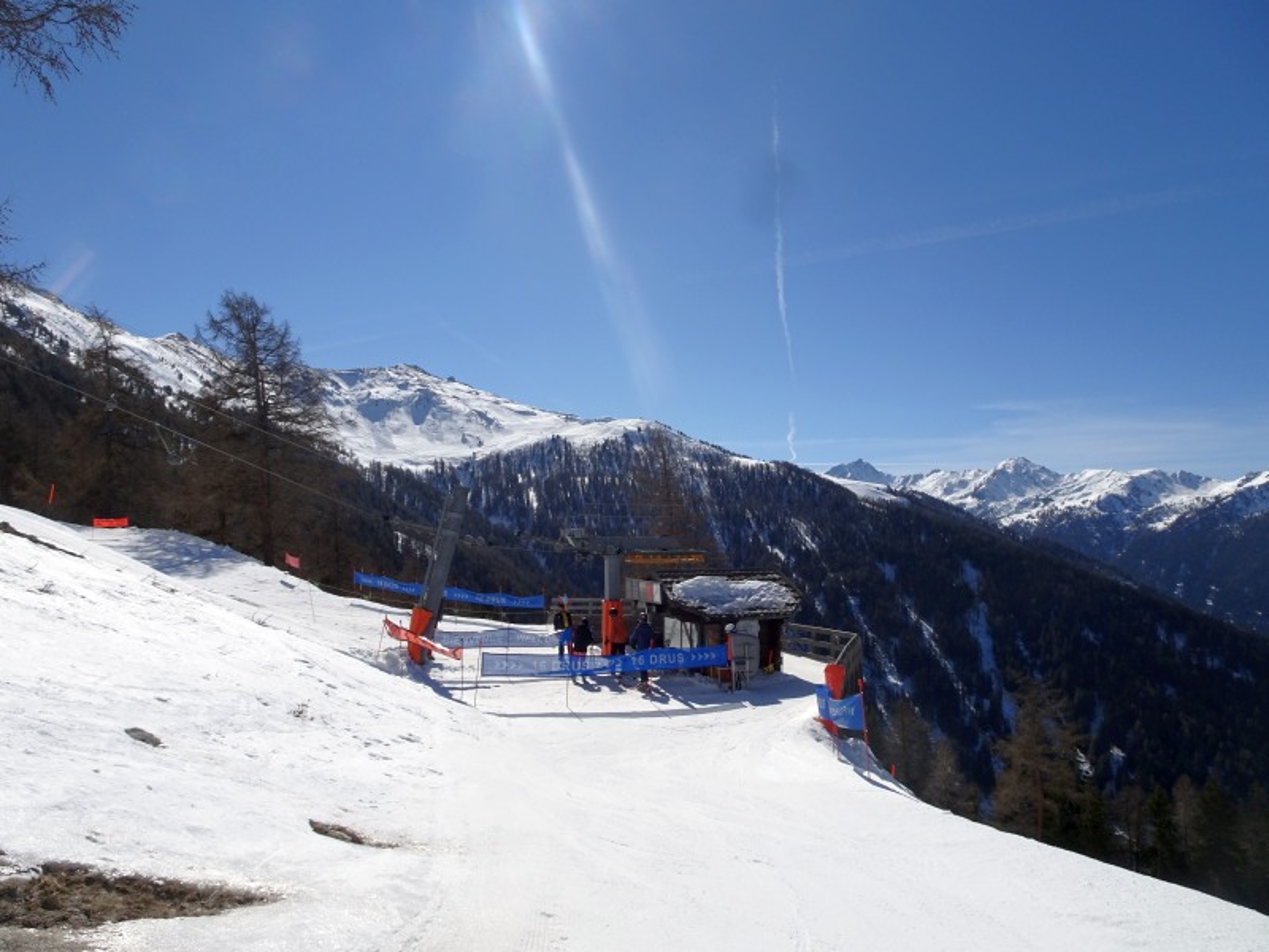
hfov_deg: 71.6
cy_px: 476
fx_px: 880
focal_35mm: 24
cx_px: 634
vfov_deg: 56.8
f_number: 3.5
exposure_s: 1/2000
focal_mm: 4.1
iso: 80
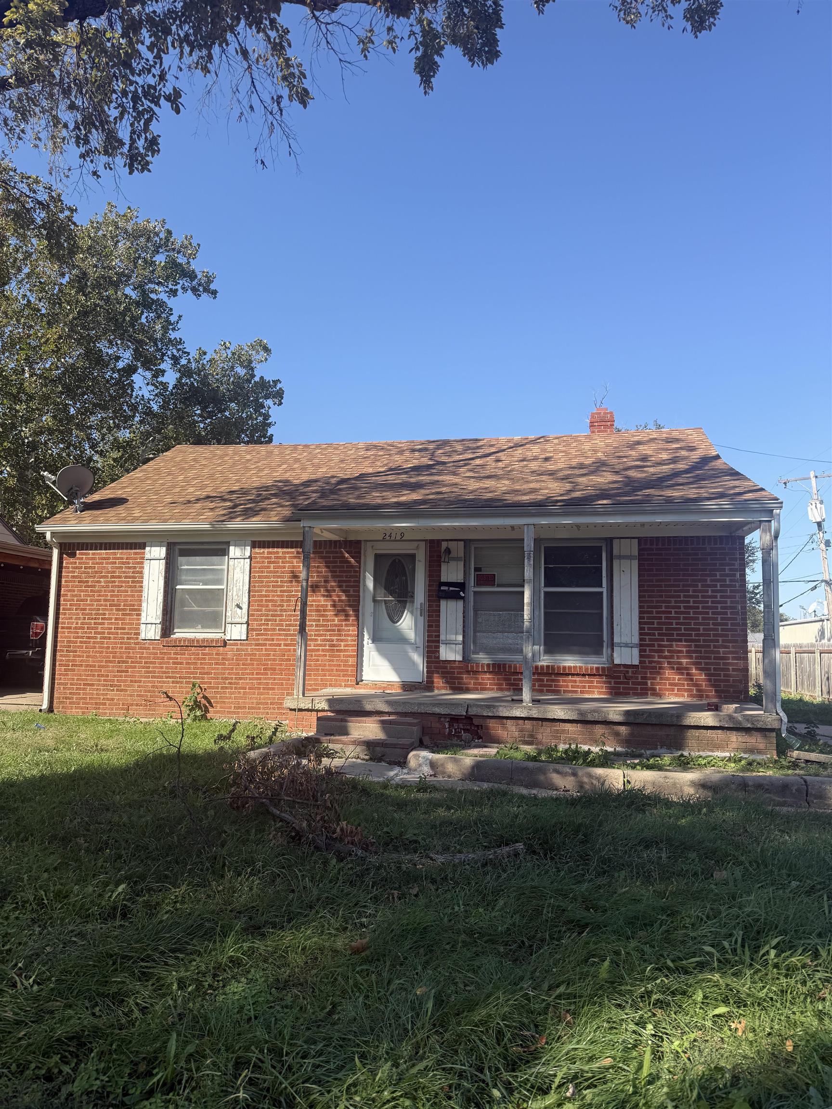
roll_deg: -1.8
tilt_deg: +7.9
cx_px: 416
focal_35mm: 24
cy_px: 554
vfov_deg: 71.6
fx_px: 769
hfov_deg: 56.8
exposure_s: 1/2525
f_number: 1.78
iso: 80
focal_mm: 6.76
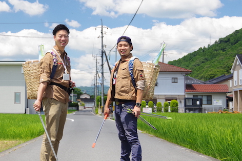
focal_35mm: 75
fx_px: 502
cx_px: 88
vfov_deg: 18.2
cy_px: 83
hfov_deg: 27.0
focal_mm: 31
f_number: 4.5
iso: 800
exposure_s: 1/1600
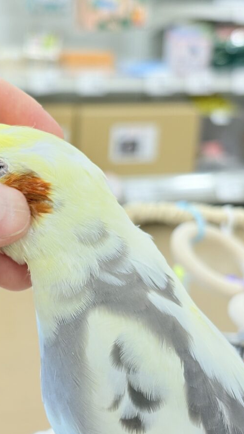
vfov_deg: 27.9
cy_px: 217
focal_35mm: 76
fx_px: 875
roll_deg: -1.3
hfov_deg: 15.7
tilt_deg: -14.9
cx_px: 36
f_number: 1.6
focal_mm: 5.96
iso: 40
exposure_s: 1/50
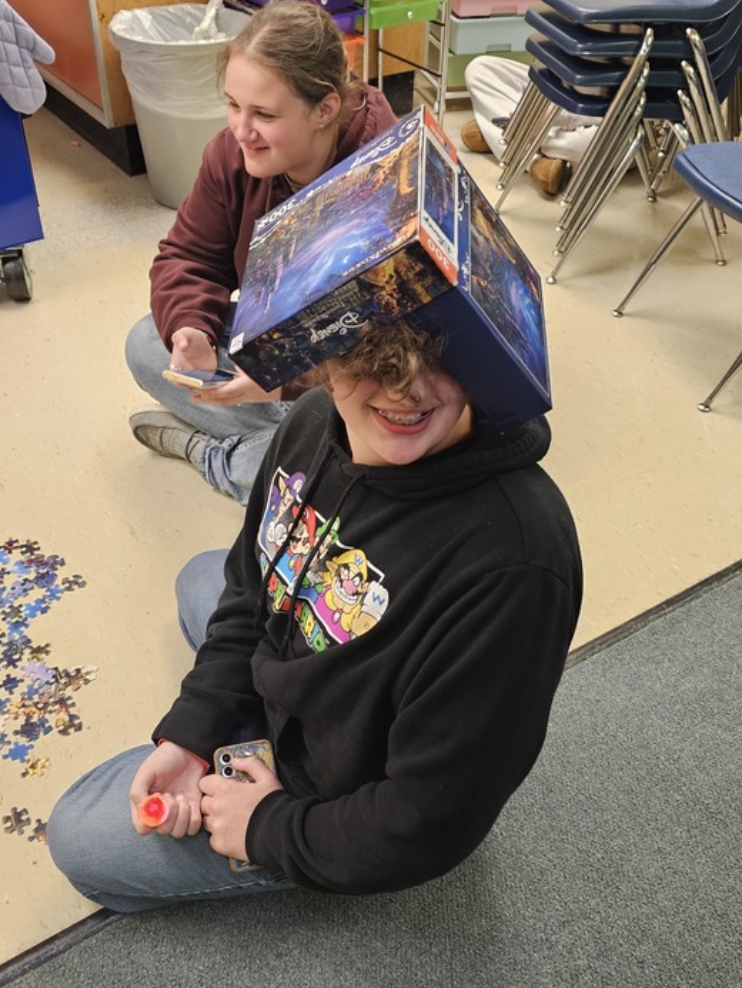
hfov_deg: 41.8
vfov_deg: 53.9
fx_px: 971
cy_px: 503
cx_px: 398
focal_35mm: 34
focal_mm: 6.3
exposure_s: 1/120
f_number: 1.7
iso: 640
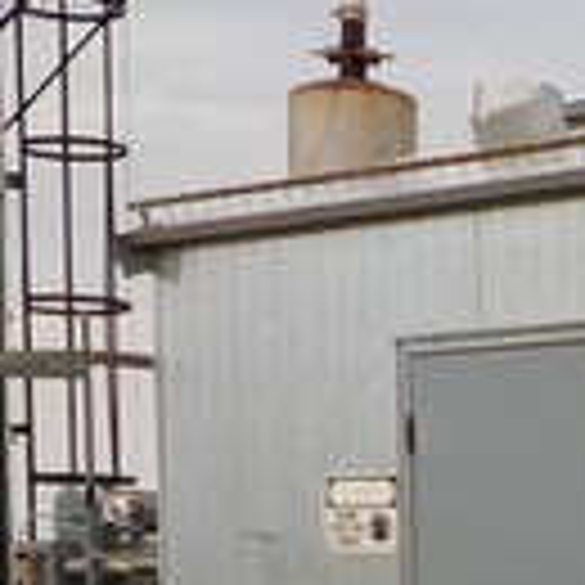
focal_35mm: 131
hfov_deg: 12.3
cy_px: 742
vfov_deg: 12.9
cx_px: 1008
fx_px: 2505
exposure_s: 1/320
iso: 125
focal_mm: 4.1
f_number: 3.3
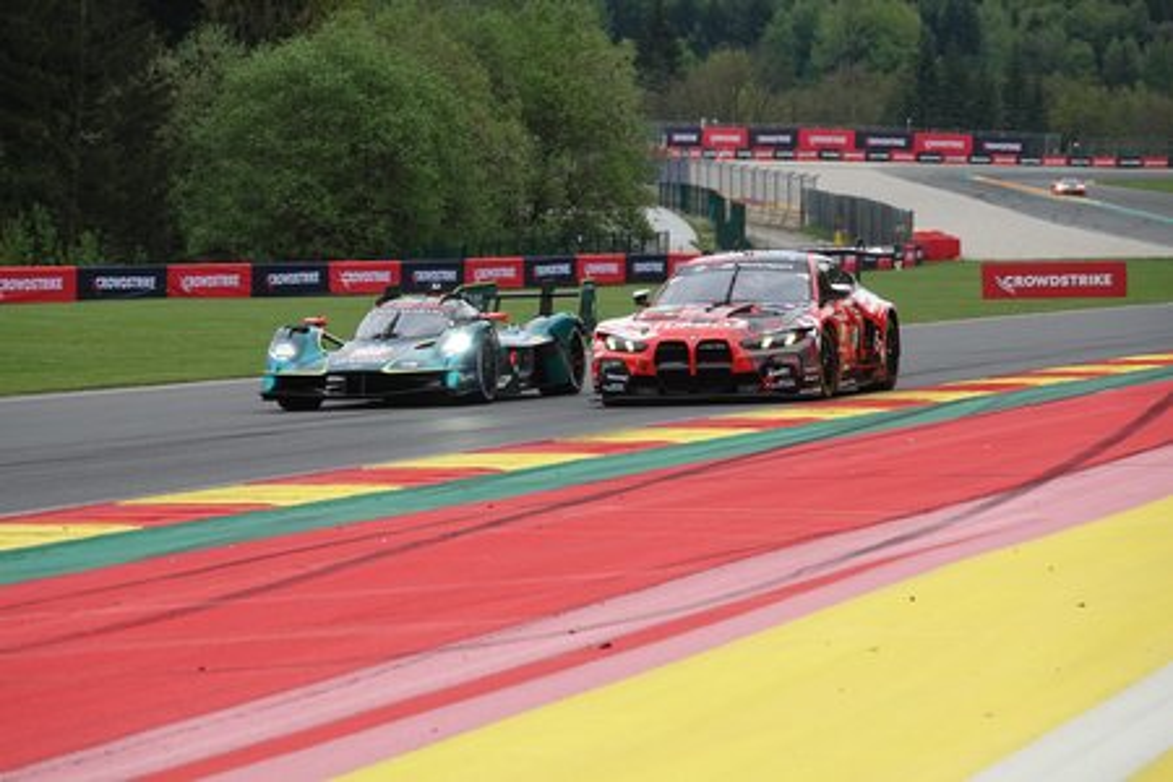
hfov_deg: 11.6
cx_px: 586
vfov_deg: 7.8
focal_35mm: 177
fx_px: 5767
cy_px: 391
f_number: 4
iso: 160
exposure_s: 1/800
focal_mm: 64.84
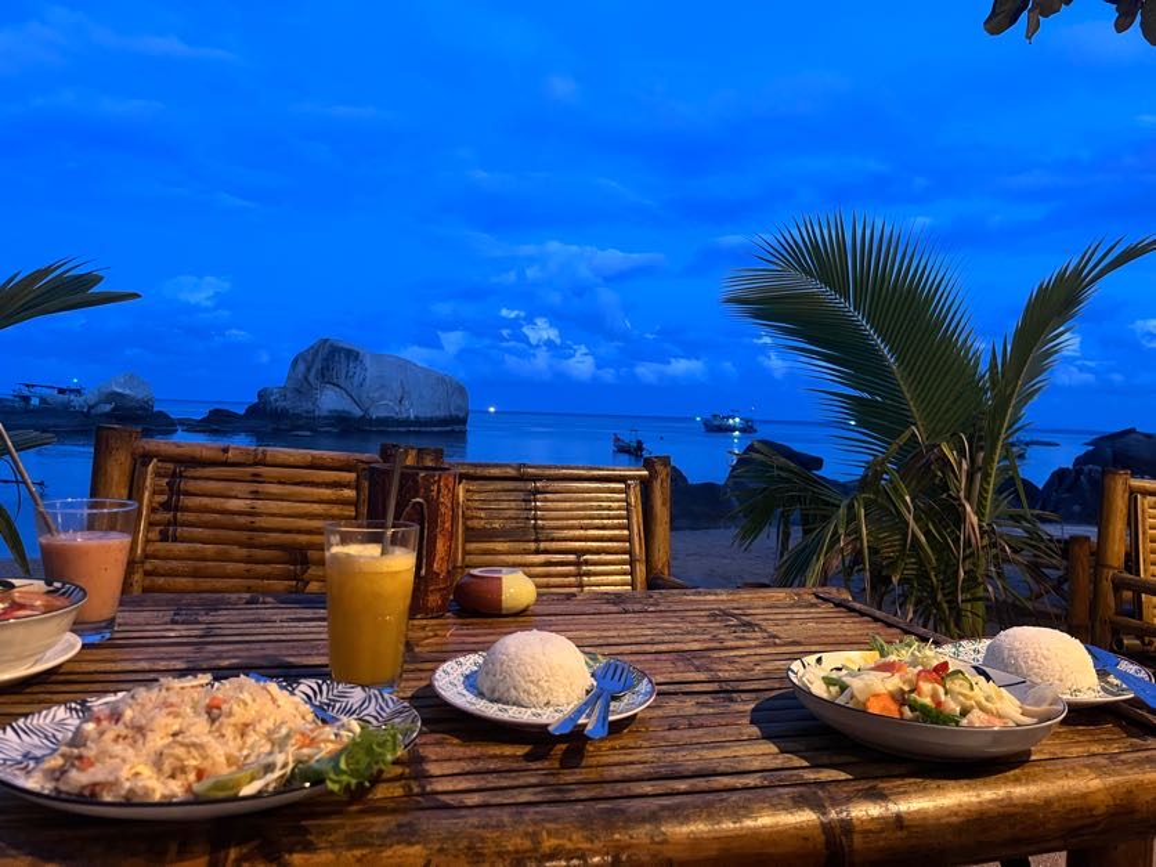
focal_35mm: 26
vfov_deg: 53.1
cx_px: 578
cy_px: 434
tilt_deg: -1.8
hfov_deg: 67.3
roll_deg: -2.2
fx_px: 868
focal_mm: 5.1
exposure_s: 1/30
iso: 800
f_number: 1.6
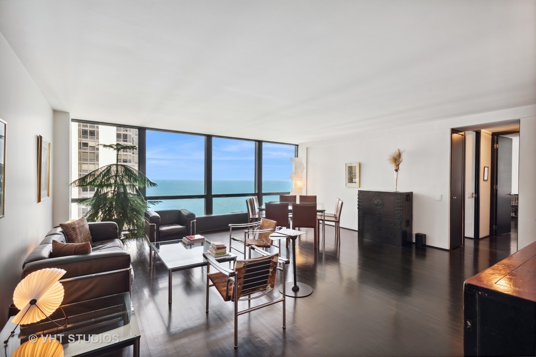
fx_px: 253
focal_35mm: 17
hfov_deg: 93.3
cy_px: 178
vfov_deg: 70.5
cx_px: 268
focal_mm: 17
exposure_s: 1/80
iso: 500
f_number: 8
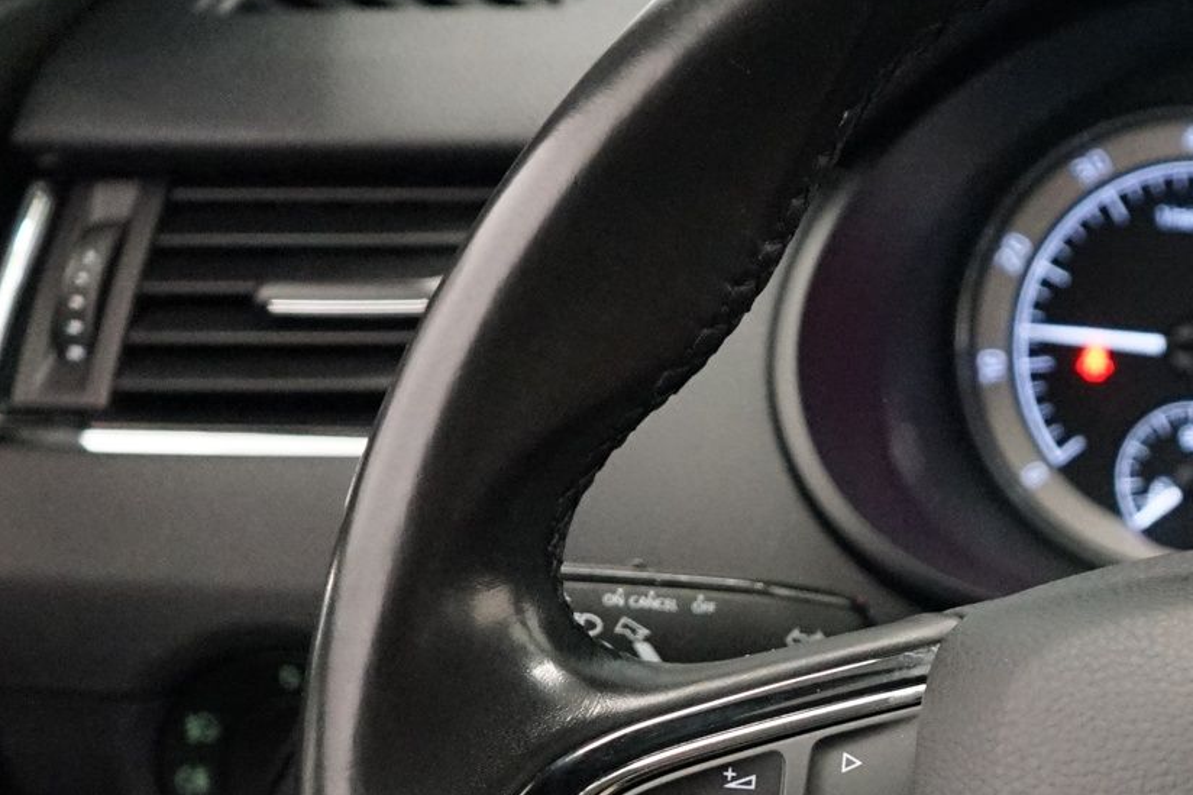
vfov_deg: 15.6
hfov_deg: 21.8
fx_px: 2816
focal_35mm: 85
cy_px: 870
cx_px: 1497
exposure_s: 1/160
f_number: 3.5
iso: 6400
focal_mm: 28
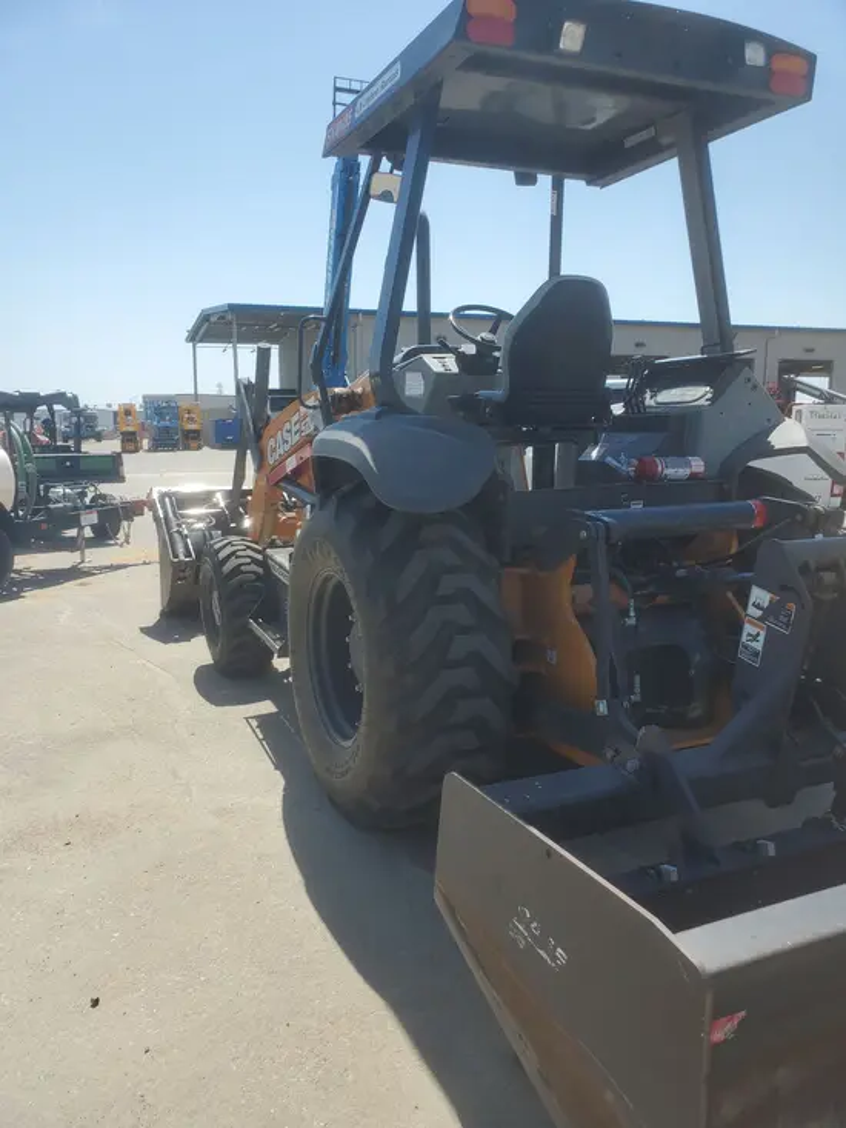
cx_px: 423
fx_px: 847
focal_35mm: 26
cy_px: 564
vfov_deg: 67.3
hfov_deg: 53.1
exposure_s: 1/1263
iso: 50
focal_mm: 4.3
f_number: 2.4
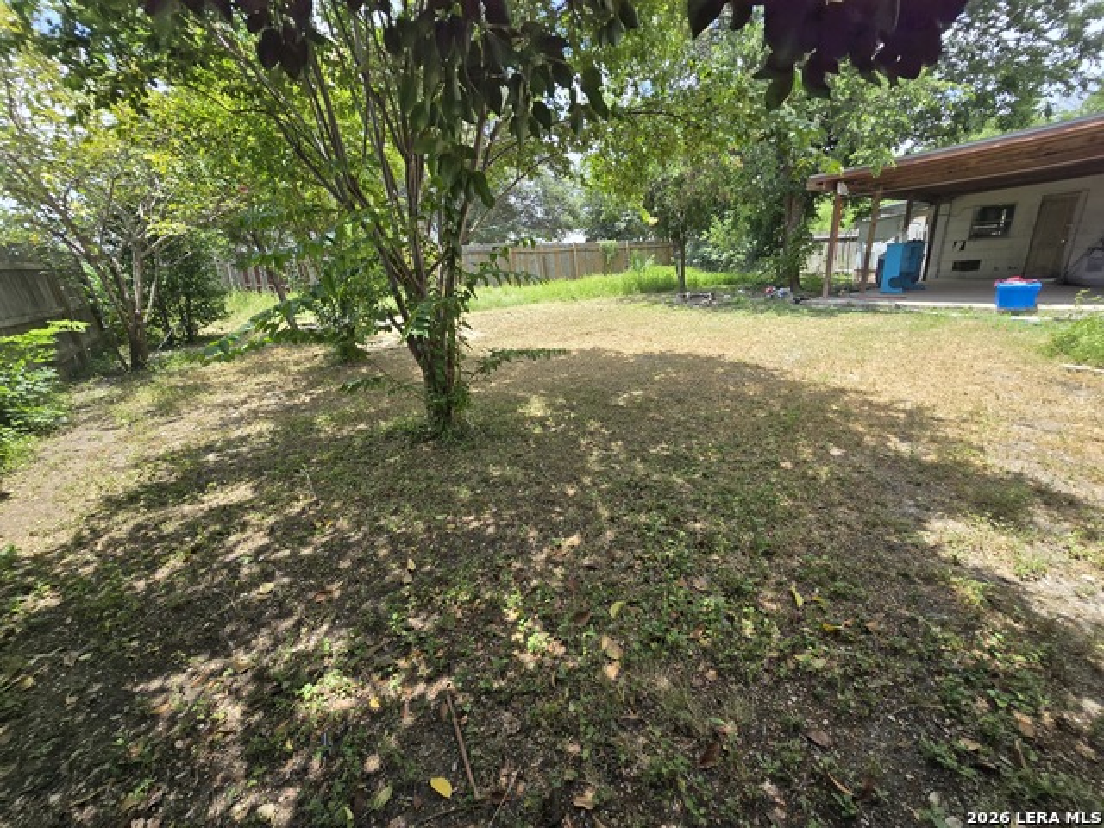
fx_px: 415
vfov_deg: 89.9
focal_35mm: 13
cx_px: 552
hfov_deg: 106.2
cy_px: 414
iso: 50
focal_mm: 2.2
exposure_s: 1/588
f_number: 2.2
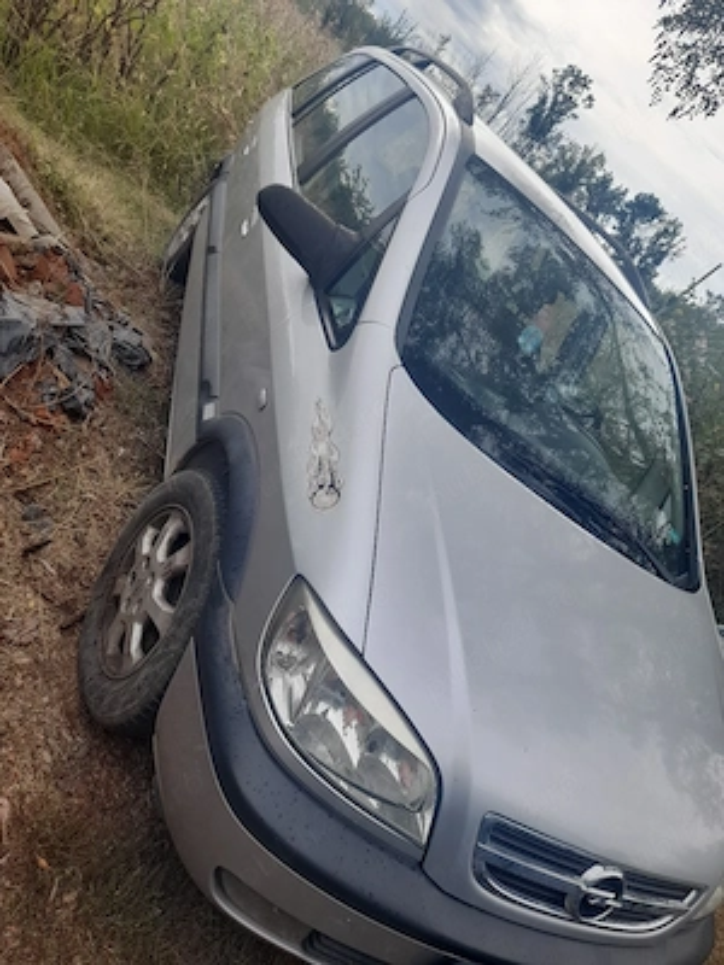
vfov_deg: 69.4
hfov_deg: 54.9
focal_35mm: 25
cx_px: 362
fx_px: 697
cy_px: 482
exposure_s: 1/303
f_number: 2
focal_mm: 4.6
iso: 20
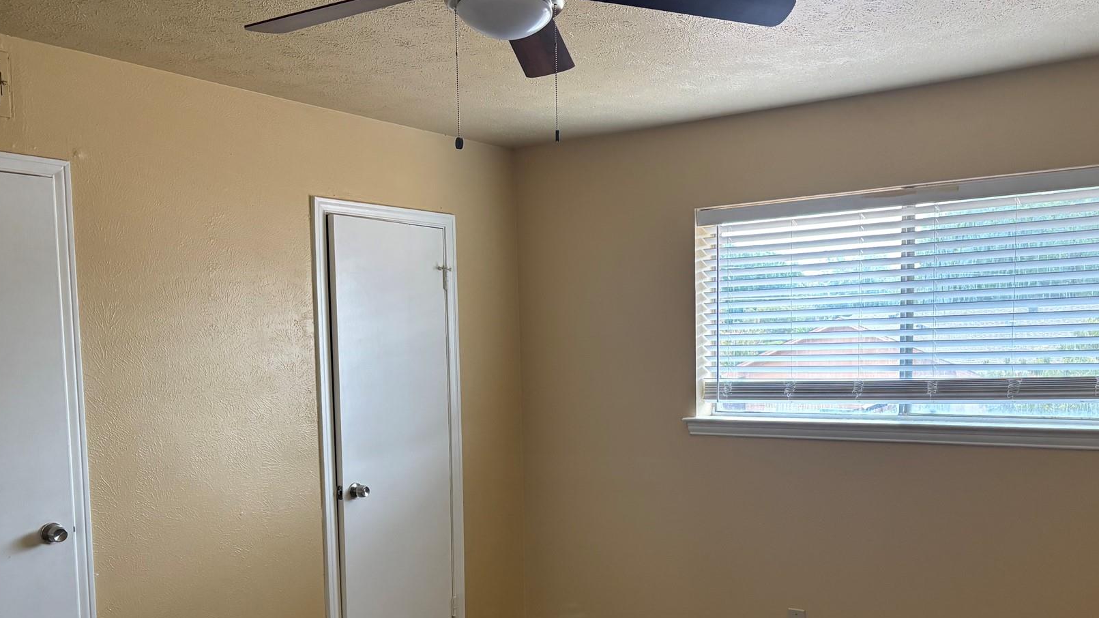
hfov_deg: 54.7
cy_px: 435
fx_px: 1049
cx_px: 688
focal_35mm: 36
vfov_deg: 32.4
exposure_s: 1/121
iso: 125
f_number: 1.6
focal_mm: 5.96
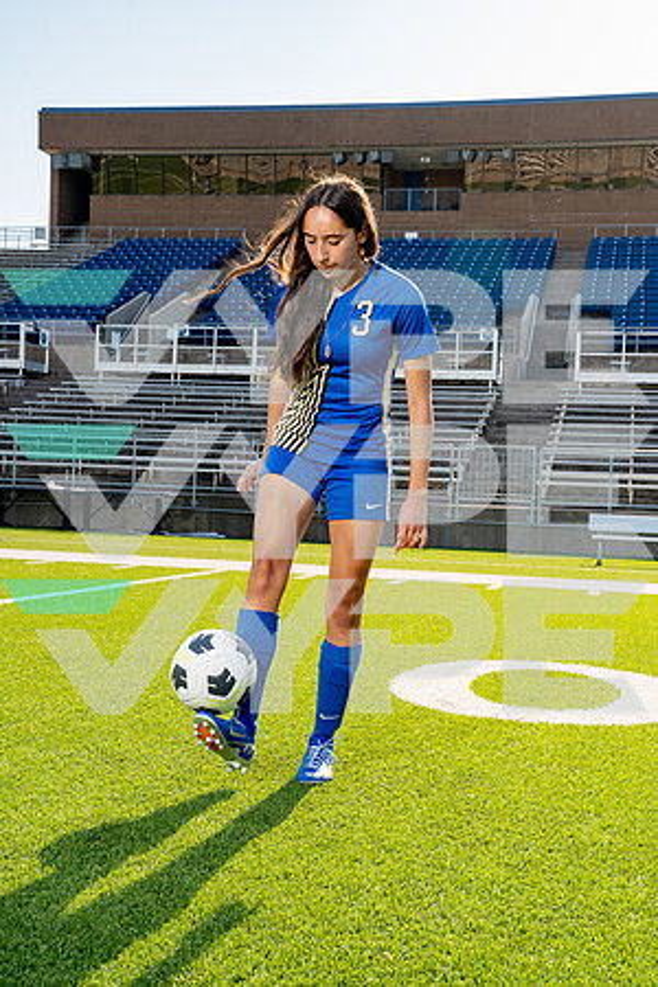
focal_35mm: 48
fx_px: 1316
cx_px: 329
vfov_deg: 41.1
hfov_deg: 28.1
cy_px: 494
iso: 320
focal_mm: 48
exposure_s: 1/250
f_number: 10
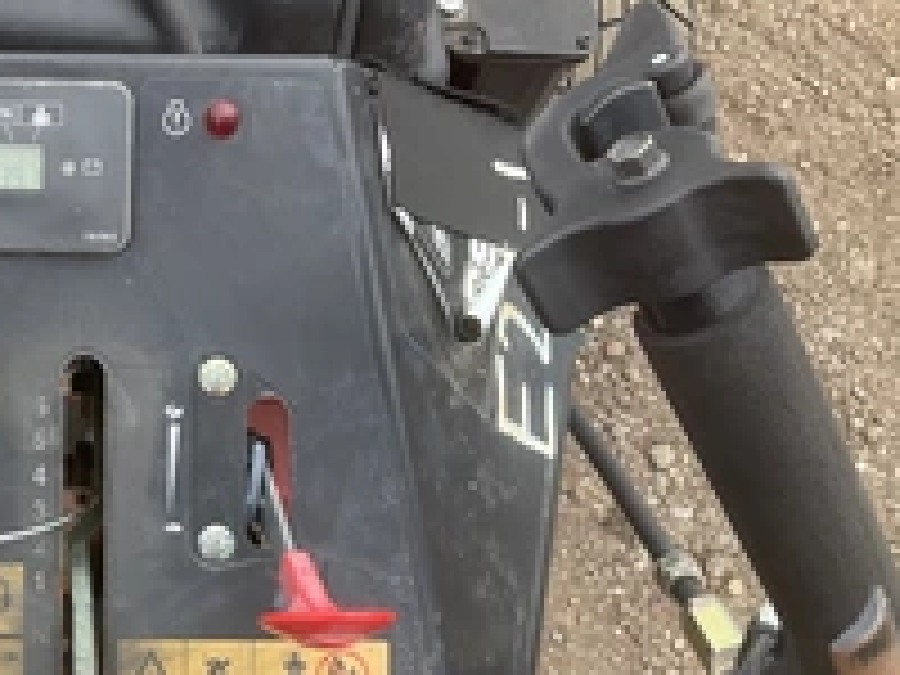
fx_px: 1508
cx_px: 40
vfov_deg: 24.8
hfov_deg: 31.2
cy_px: 549
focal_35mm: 58
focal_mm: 3
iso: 25
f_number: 1.8
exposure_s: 1/473
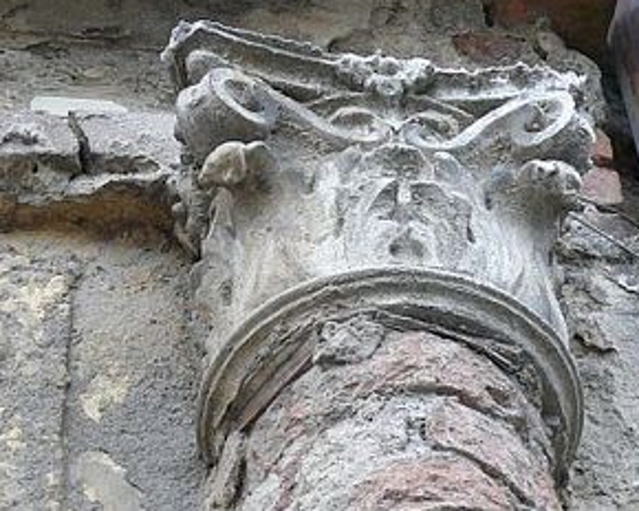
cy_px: 183
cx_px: 403
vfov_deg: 12.8
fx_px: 2269
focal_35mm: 120
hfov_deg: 16.0
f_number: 3.2
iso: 160
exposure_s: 1/30
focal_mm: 12.5
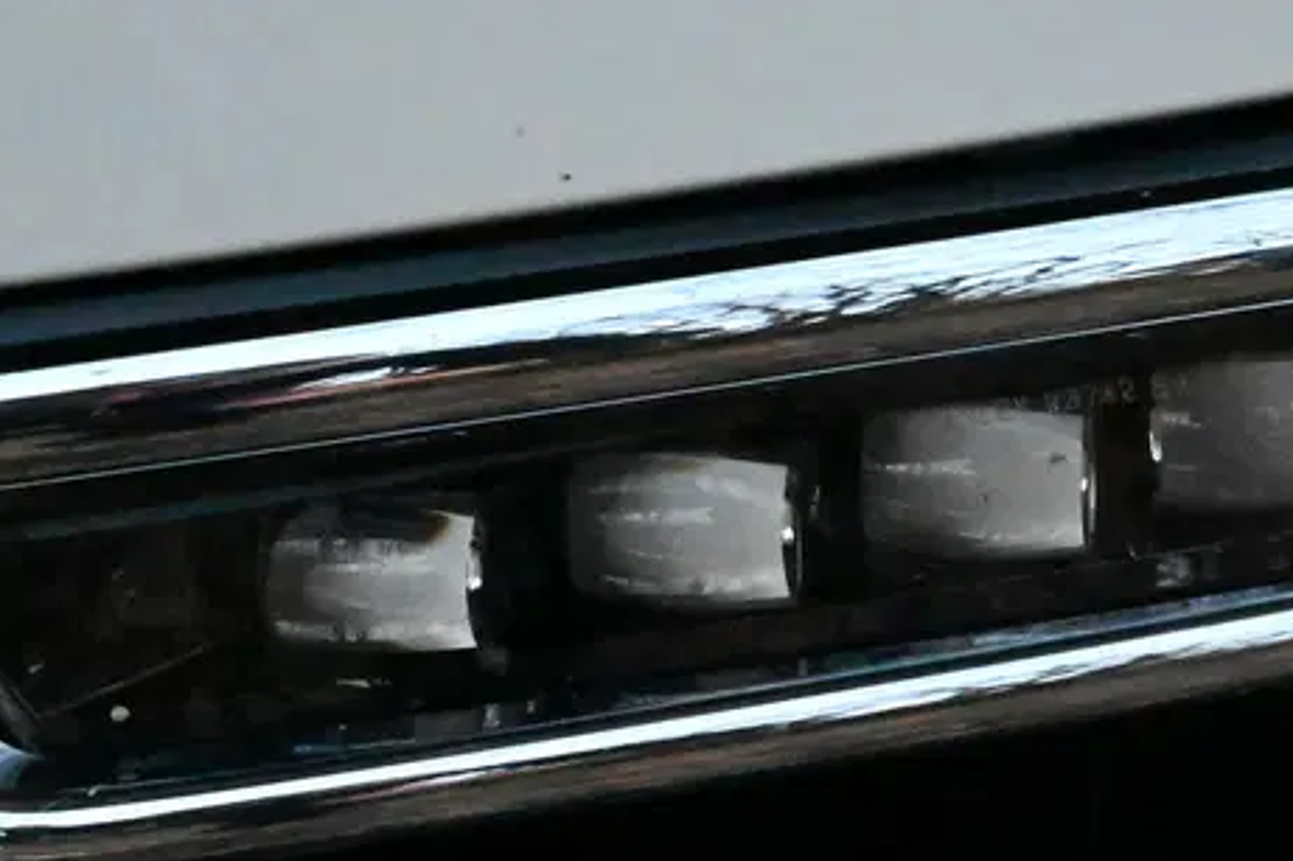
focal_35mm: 151
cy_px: 753
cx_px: 1099
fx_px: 5421
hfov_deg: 13.5
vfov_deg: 9.0
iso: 51200
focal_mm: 58
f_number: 20
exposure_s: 1/800
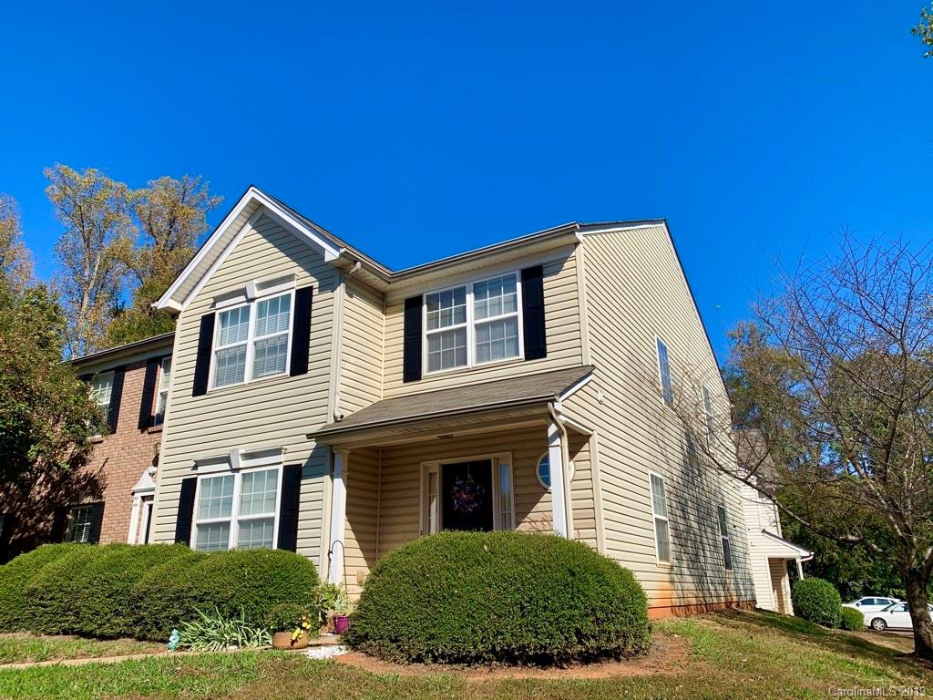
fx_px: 701
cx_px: 466
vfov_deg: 53.1
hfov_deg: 67.3
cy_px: 350
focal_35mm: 26
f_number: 1.8
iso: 25
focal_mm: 4.25
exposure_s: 1/2421
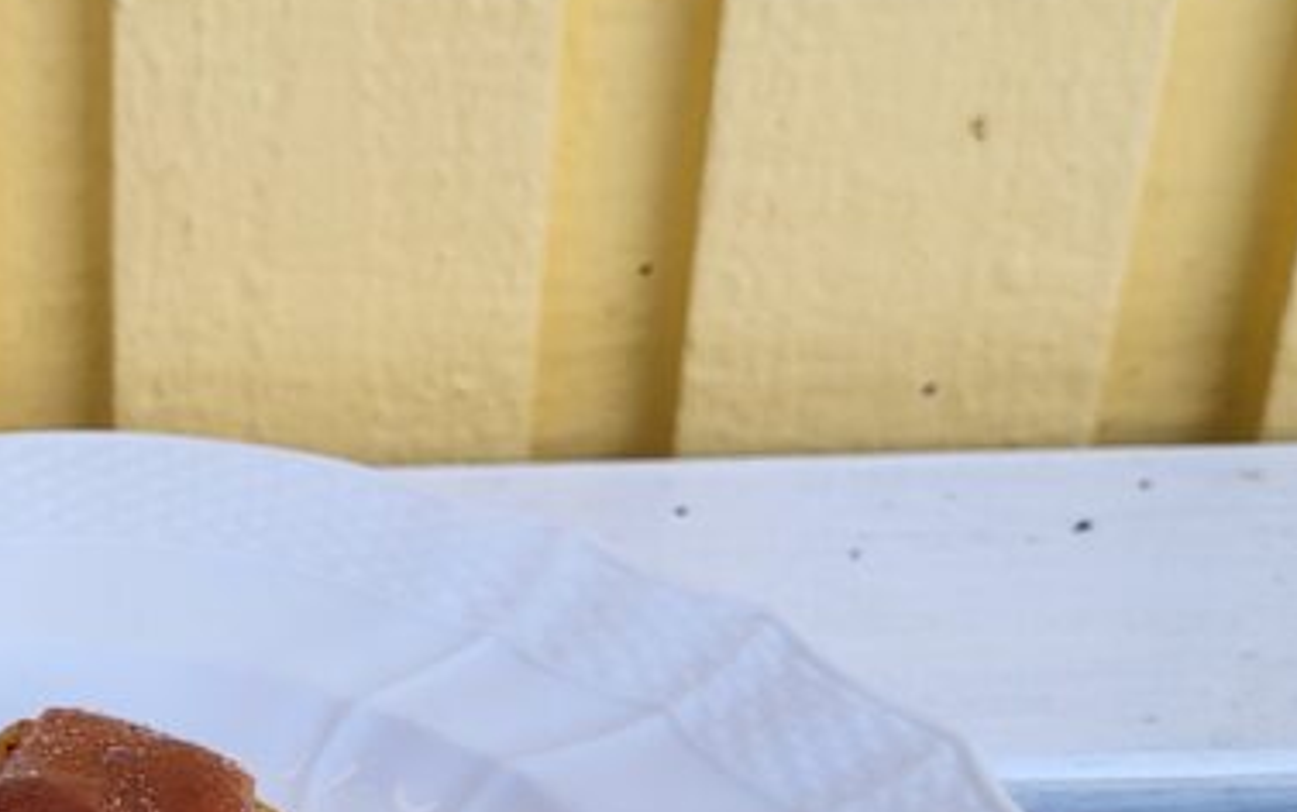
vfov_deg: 16.6
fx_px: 2758
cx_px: -34
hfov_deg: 25.1
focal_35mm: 78
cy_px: 628
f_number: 1.8
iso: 40
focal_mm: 5.4
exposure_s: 1/157
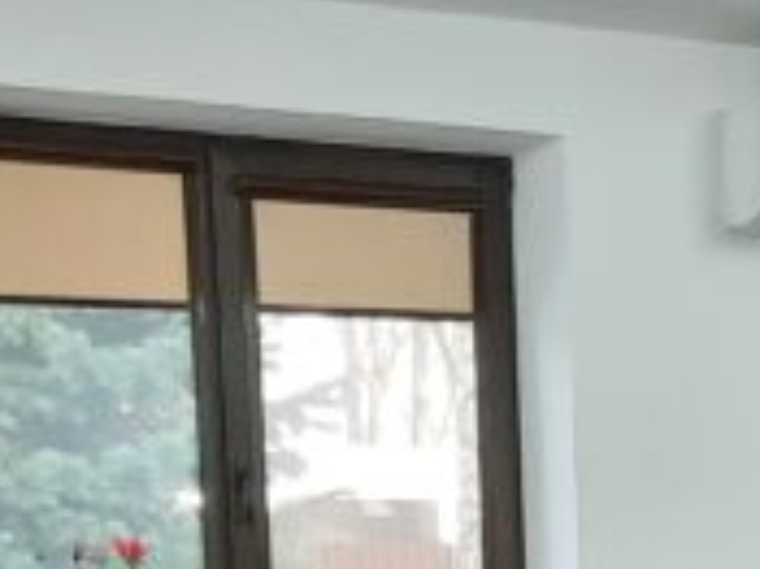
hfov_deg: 17.3
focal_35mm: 110
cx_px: 856
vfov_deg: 12.5
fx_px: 2413
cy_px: 938
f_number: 2
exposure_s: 1/33
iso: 320
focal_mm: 4.6
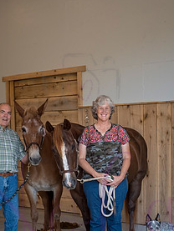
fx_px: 522
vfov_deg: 24.8
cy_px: 164
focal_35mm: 78
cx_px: 84
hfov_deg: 18.9
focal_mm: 50
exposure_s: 1/160
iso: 400
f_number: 9
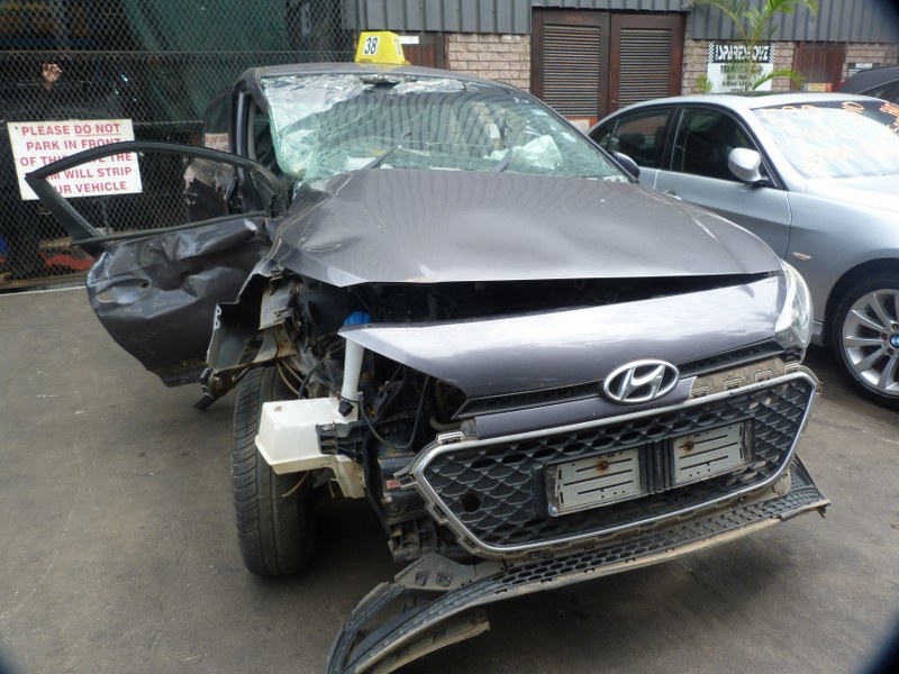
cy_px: 337
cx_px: 450
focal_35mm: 25
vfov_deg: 54.9
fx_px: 649
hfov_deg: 69.4
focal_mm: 4.5
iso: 80
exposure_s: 1/125
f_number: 4
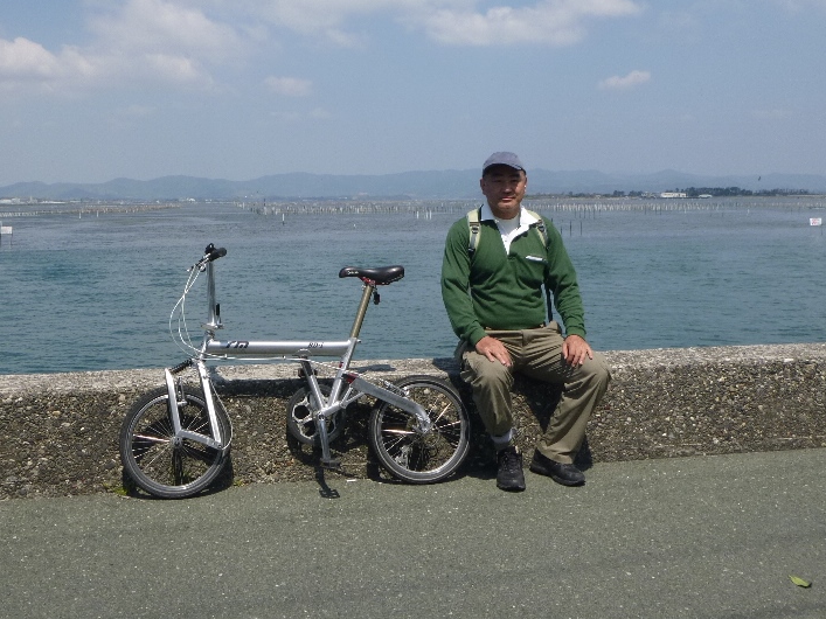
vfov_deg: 34.0
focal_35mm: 42
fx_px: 1002
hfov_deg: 44.5
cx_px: 313
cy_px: 196
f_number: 4.1
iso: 100
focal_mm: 5.2
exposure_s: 1/640
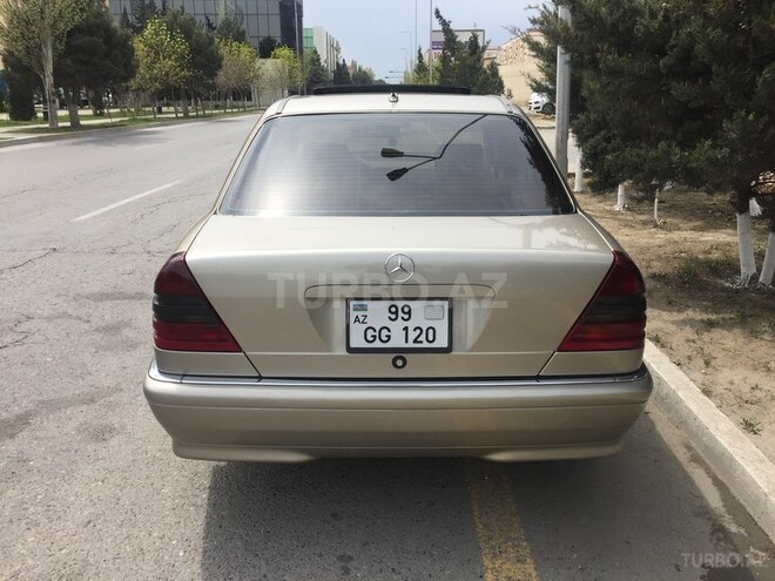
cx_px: 388
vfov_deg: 48.2
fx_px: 649
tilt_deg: -16.5
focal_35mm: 29
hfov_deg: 61.7
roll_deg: -0.4
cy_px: 290
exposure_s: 1/2198
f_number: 2.2
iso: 32
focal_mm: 4.15
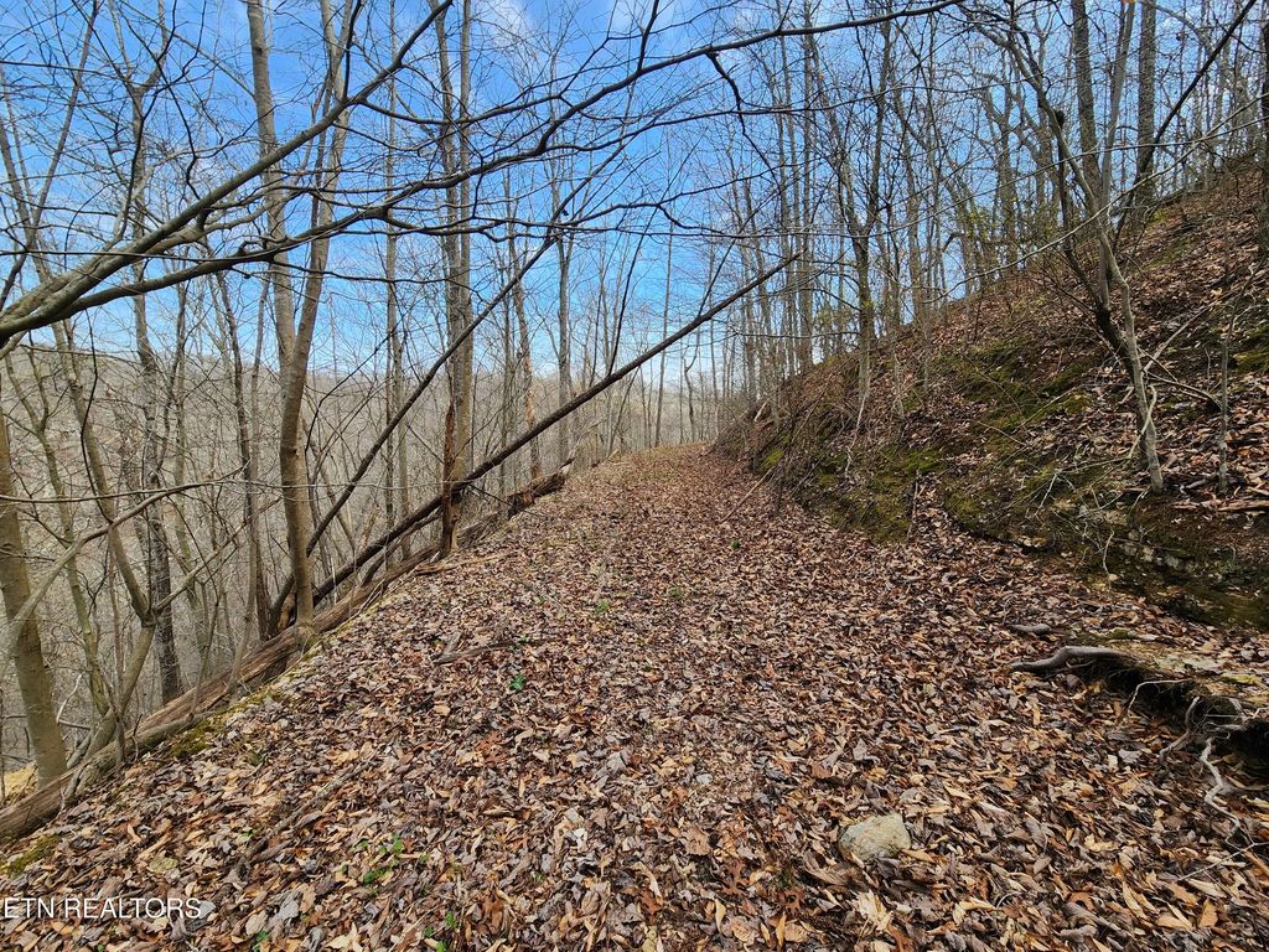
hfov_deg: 106.2
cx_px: 634
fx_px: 477
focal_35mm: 13
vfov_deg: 89.9
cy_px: 476
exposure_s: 1/582
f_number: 2.2
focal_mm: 2.2
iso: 50
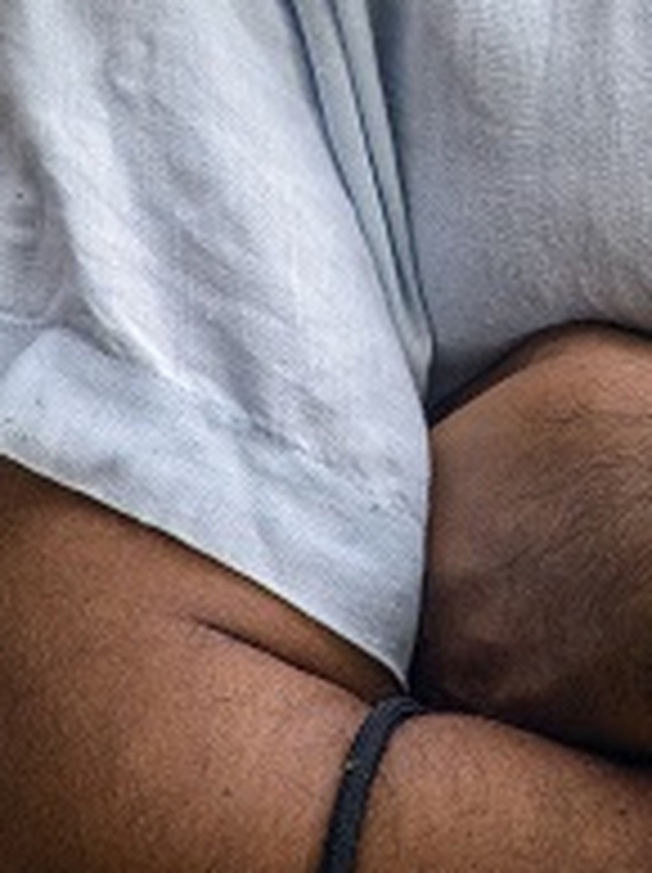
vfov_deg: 5.2
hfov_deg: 3.9
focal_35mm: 379
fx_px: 9539
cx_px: 544
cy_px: -646
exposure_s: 1/500
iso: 1000
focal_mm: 85
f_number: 5
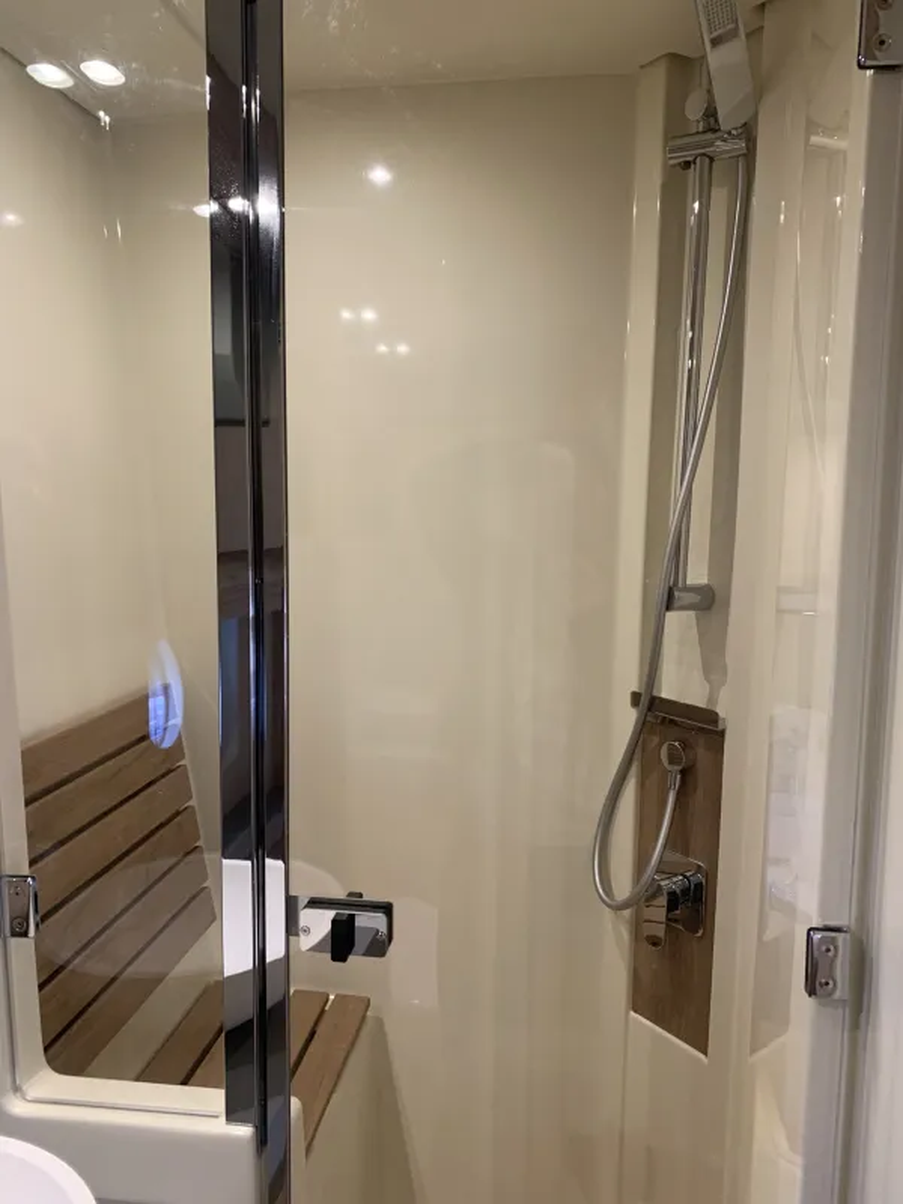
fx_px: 904
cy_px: 602
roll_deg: +1.2
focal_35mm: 26
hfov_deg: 53.1
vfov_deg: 67.3
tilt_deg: -7.3
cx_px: 452
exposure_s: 1/60
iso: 250
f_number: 1.8
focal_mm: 4.25
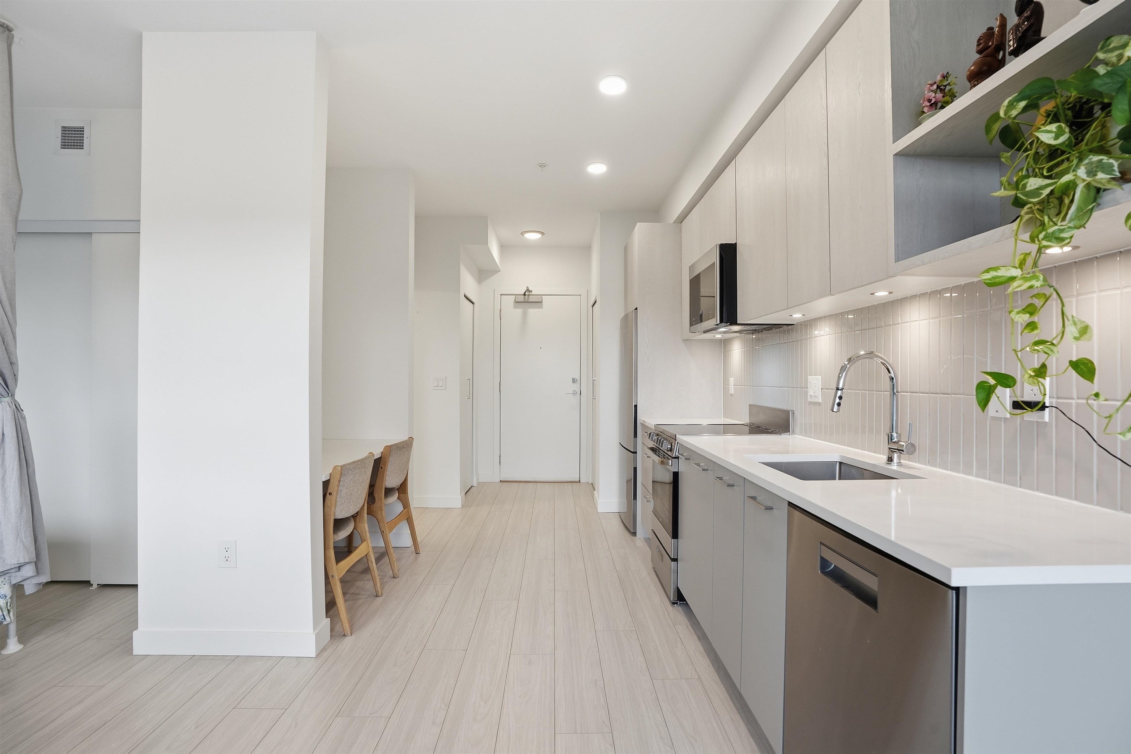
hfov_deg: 96.7
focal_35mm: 16
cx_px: 566
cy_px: 377
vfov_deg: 73.7
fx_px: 503
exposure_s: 1/60
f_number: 8
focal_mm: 16
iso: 400
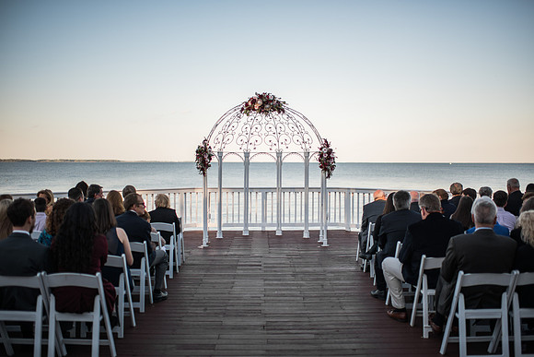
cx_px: 267
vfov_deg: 37.6
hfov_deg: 54.1
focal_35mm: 35
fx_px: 523
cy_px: 180
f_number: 1.4
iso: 100
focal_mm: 35
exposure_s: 1/4000
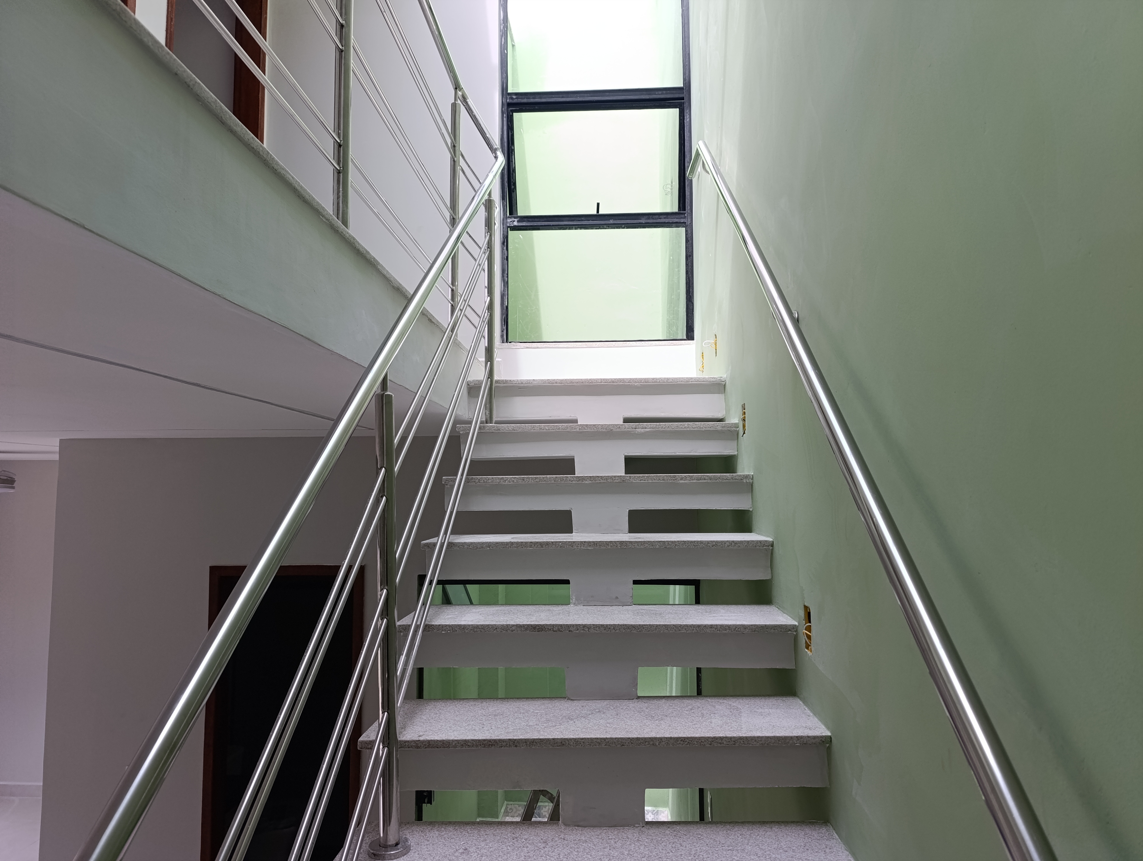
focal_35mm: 23
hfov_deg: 73.8
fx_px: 761
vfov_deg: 59.0
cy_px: 430
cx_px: 572
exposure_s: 1/120
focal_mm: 6.14
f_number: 1.6
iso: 50
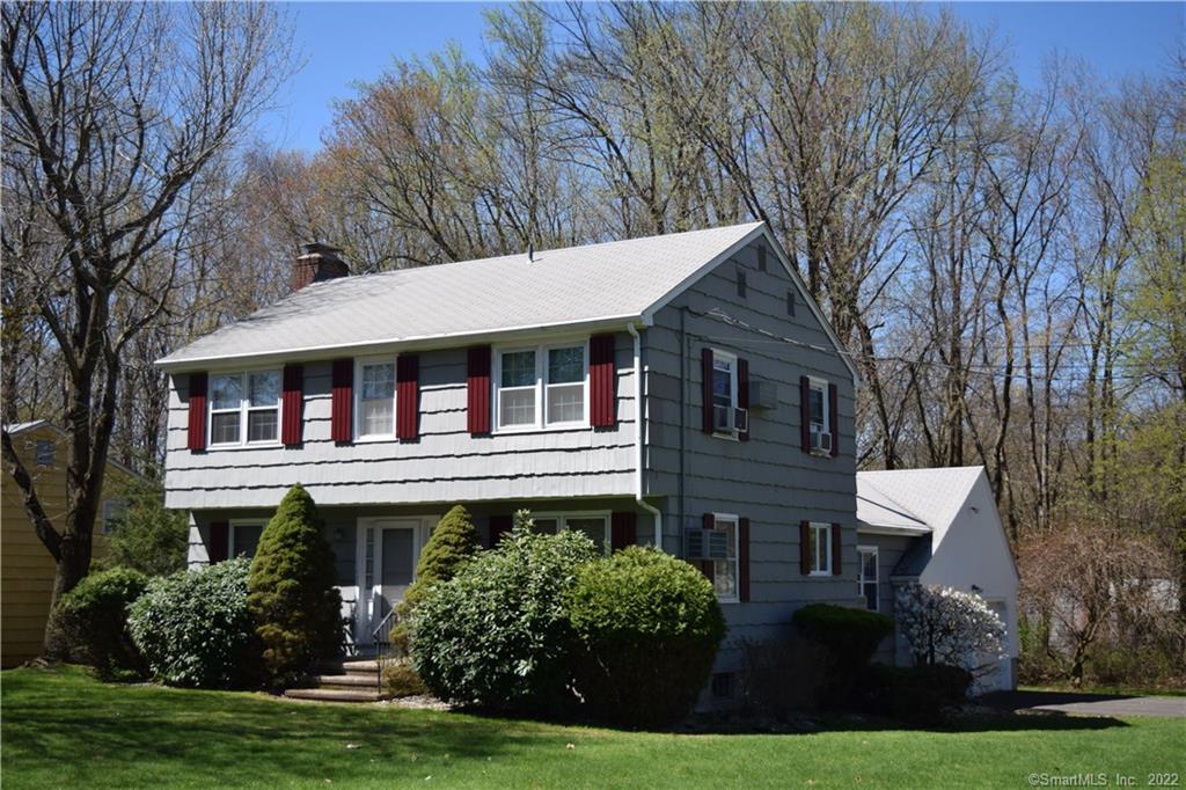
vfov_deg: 28.9
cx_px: 593
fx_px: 1531
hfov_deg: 42.3
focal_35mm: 46
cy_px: 395
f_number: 5
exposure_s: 1/2500
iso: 400
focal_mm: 31
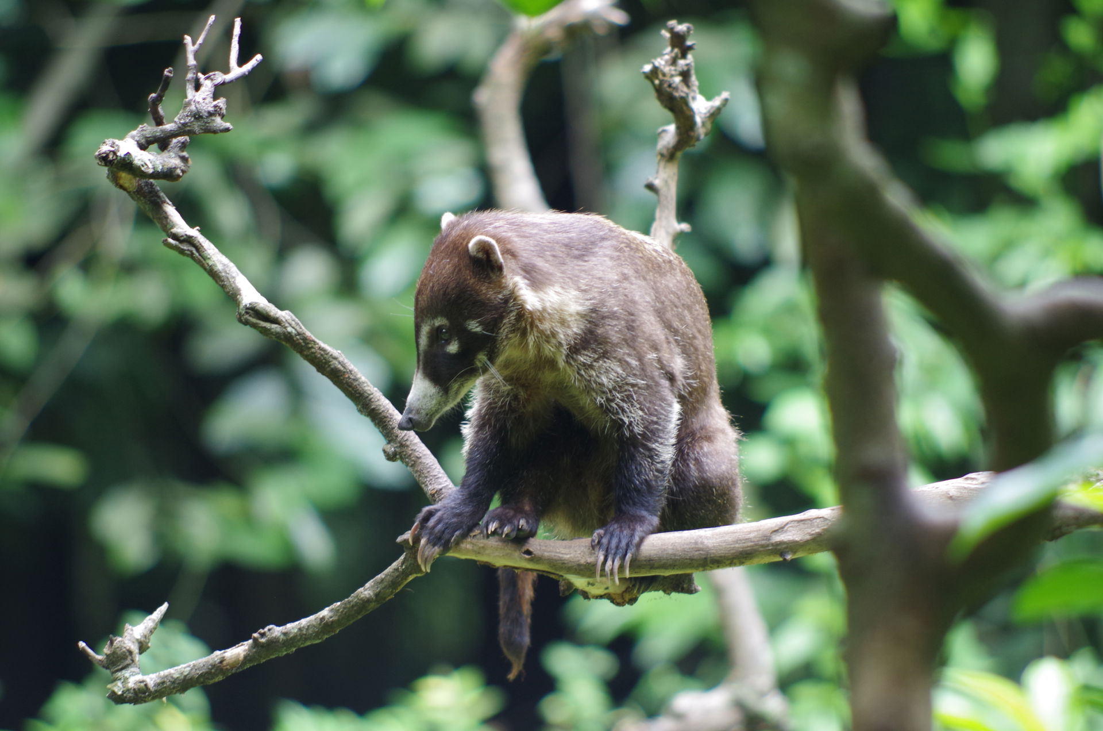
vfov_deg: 3.0
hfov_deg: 4.6
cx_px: 552
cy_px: 366
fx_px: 13760
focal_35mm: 450
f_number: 5.8
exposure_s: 1/25
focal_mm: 300
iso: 400
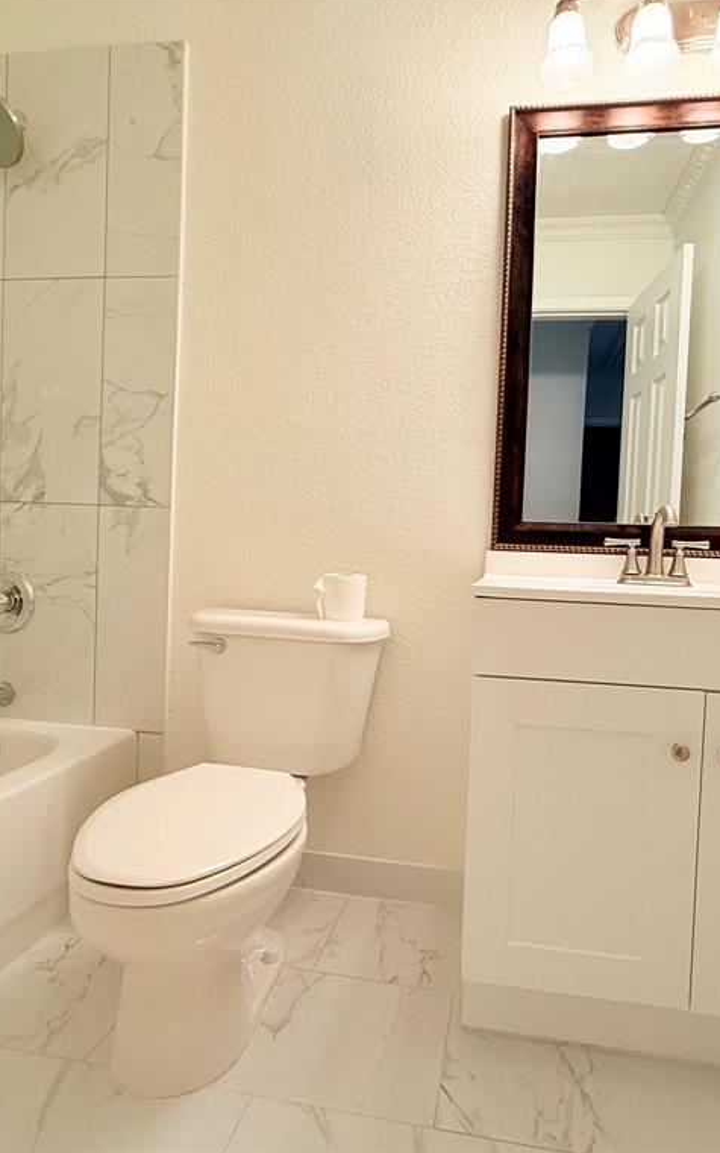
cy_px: 573
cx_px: 423
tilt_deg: -1.6
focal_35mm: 20
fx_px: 628
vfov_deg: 85.1
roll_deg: -2.3
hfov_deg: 59.3
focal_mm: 2.22
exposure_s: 1/120
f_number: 2.2
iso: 250
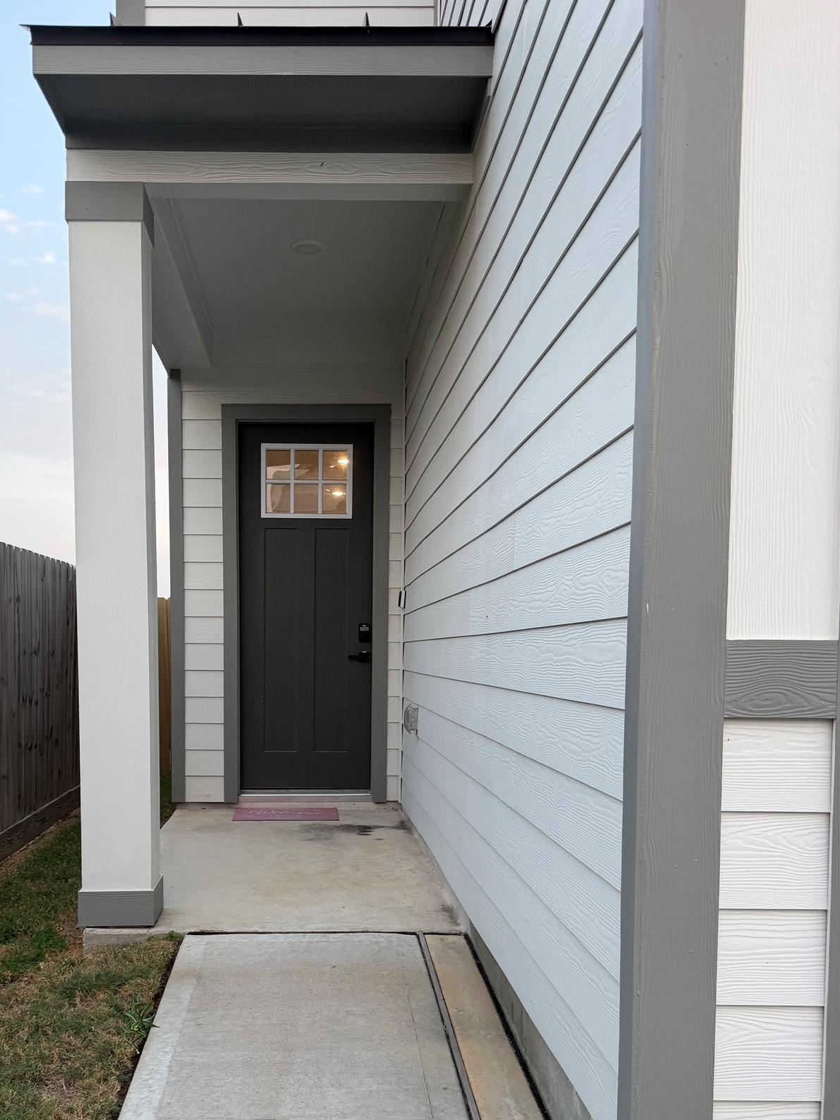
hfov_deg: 45.1
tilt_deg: -3.8
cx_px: 321
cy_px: 718
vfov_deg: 57.4
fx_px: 1003
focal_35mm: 31
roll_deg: +0.2
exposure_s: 1/121
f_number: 1.78
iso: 100
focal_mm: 6.76
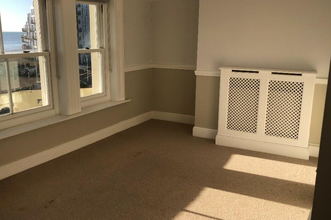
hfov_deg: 58.7
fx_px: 294
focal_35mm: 32
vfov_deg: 40.9
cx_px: 158
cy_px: 90
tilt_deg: -10.6
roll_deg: -0.8
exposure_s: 1/1056
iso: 20
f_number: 1.8
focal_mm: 4
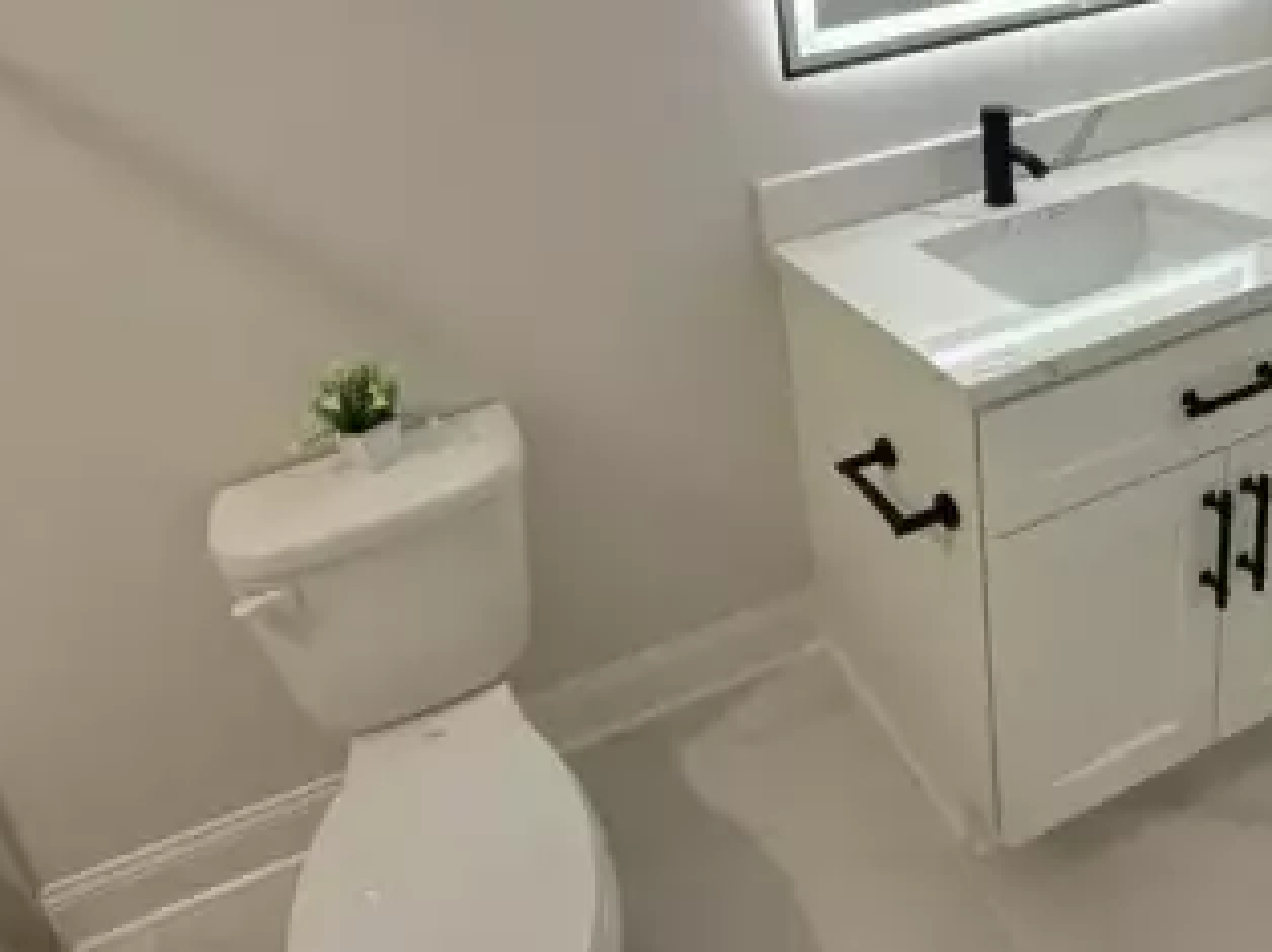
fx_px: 918
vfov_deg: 51.5
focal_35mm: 25
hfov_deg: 69.3
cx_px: 697
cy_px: 194
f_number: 2.2
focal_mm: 2.22
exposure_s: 1/120
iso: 200
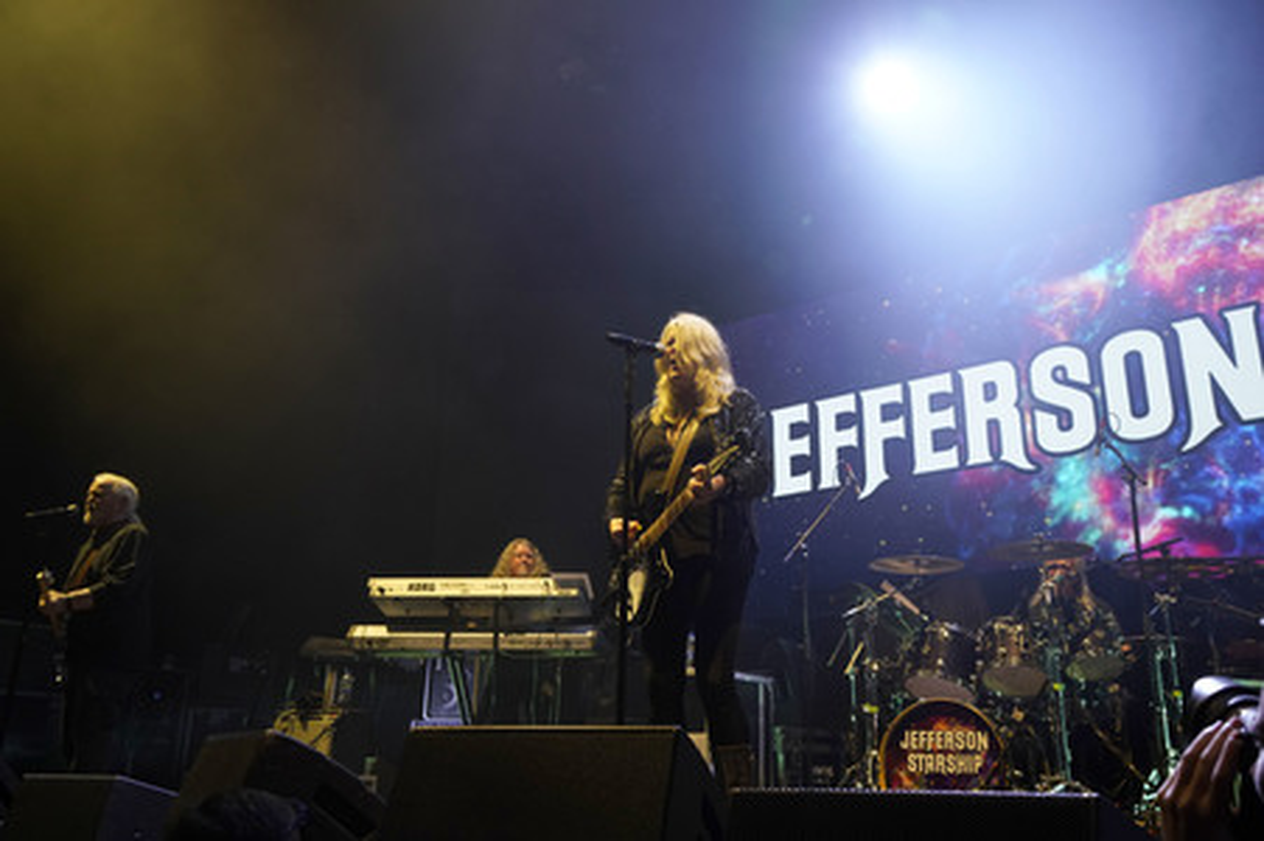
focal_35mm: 28
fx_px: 982
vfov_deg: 46.3
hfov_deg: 65.5
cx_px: 632
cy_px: 420
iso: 1600
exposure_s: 1/80
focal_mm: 28
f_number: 5
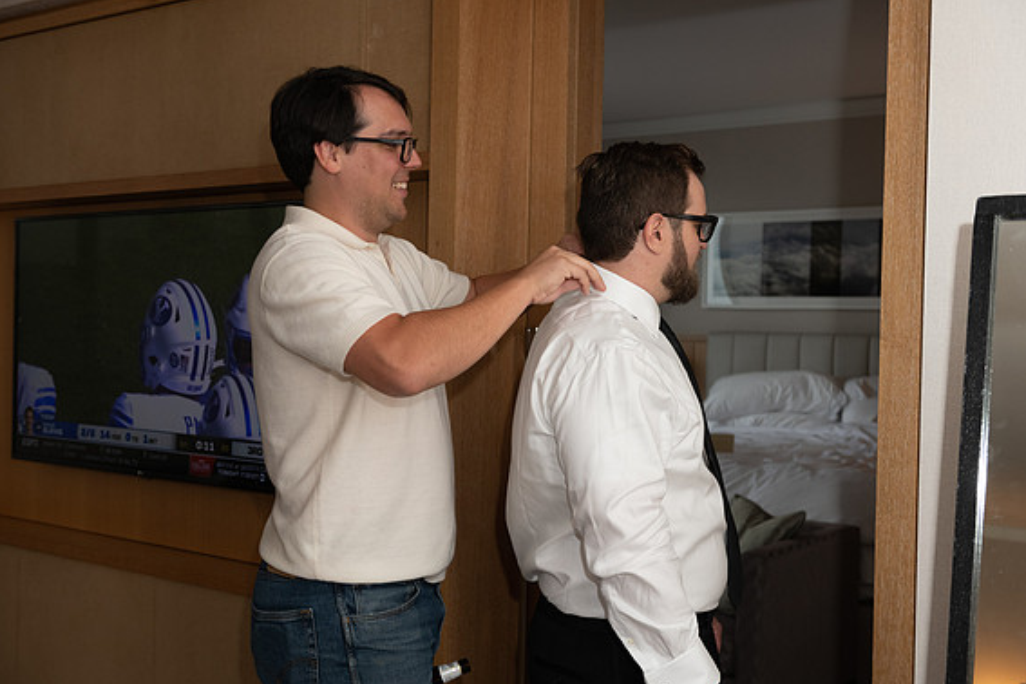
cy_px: 345
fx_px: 1282
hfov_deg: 43.6
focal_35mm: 45
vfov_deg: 29.9
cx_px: 507
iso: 800
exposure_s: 1/200
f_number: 4
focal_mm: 44
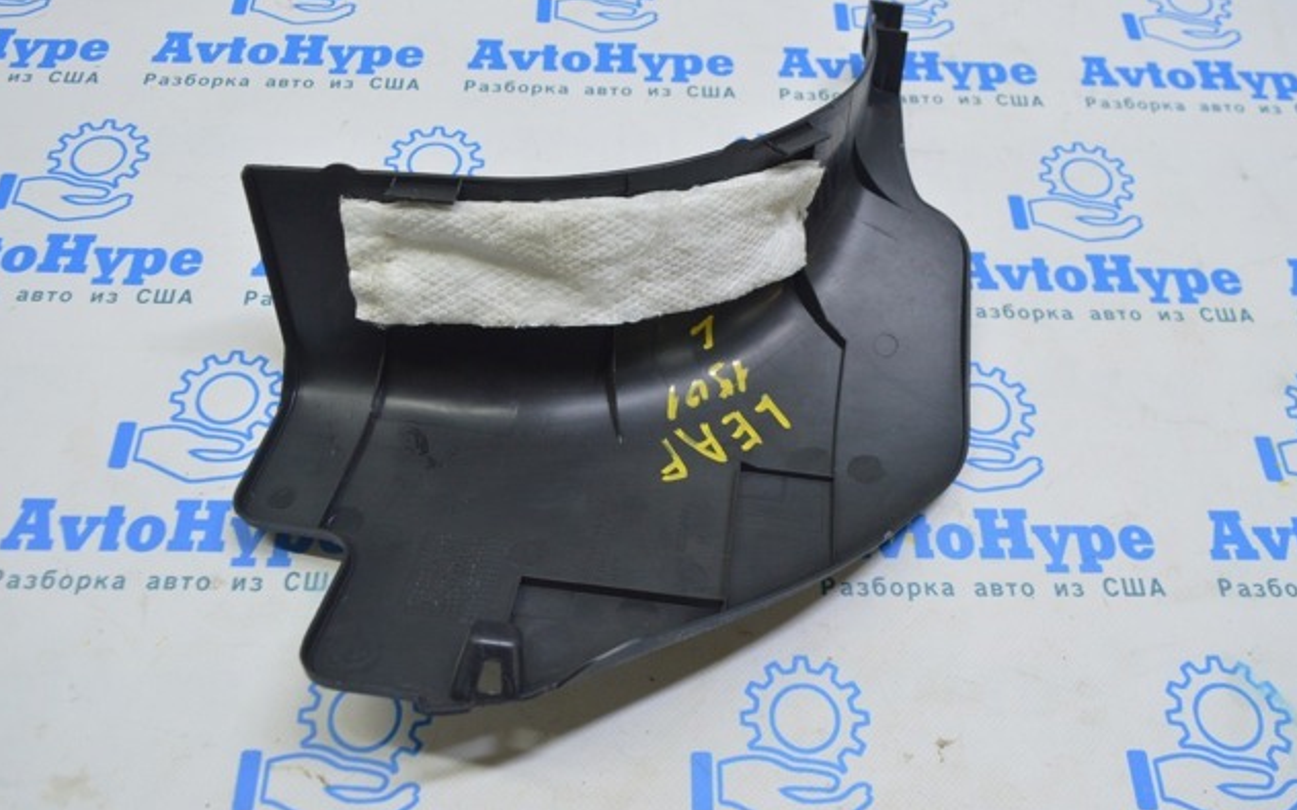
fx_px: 1202
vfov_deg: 37.3
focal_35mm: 34
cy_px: 395
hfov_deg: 56.7
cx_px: 648
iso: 400
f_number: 5.6
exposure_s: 1/25
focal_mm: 22
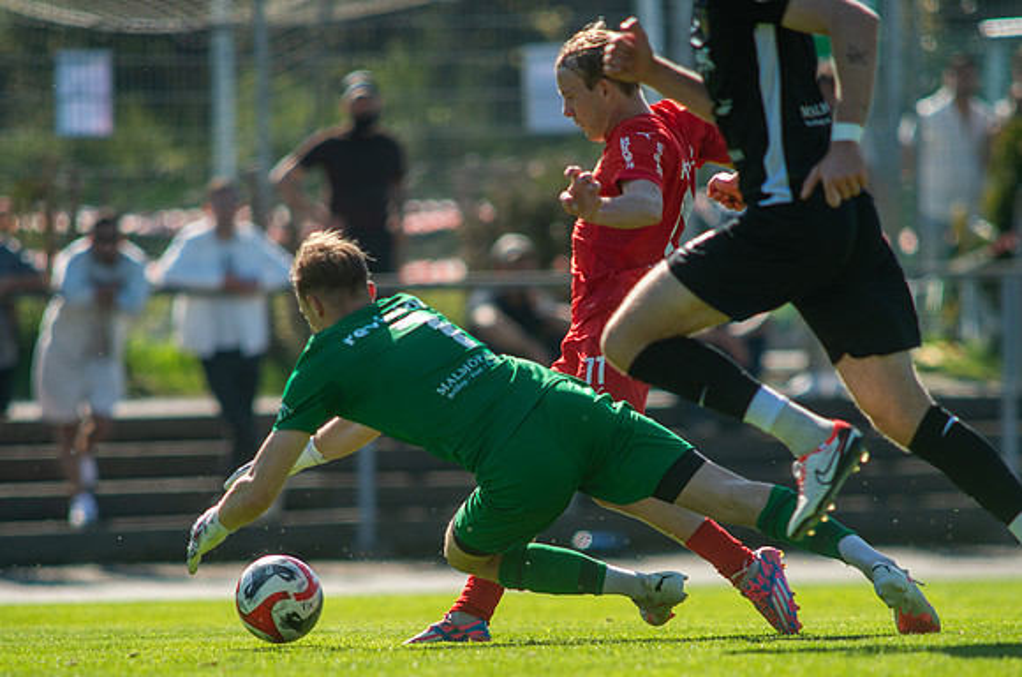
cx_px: 512
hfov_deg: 3.7
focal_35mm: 566
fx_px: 16033
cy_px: 457
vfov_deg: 2.4
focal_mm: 420
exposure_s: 1/1600
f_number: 4
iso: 280
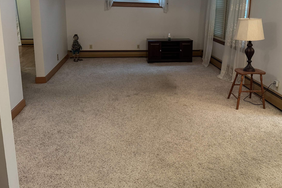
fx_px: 258
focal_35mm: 33
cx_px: 174
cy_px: 57
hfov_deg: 56.6
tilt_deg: -12.4
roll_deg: -1.1
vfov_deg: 39.3
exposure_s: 1/60
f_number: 1.78
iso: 400
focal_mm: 6.76
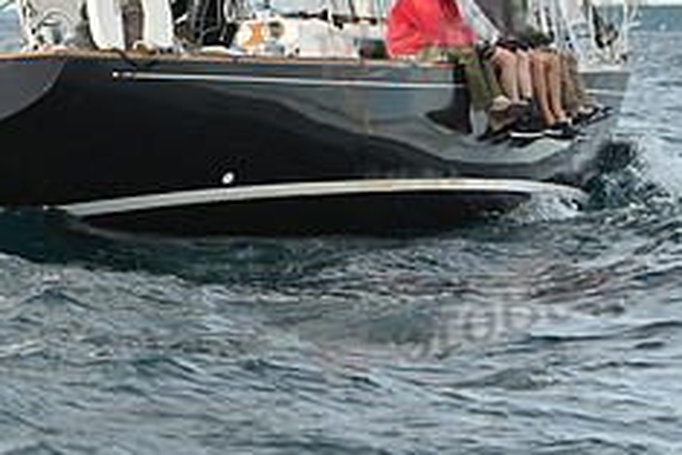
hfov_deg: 8.5
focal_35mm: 242
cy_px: -94
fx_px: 4587
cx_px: 165
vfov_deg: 5.7
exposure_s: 1/1000
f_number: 5.6
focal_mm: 98
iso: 320
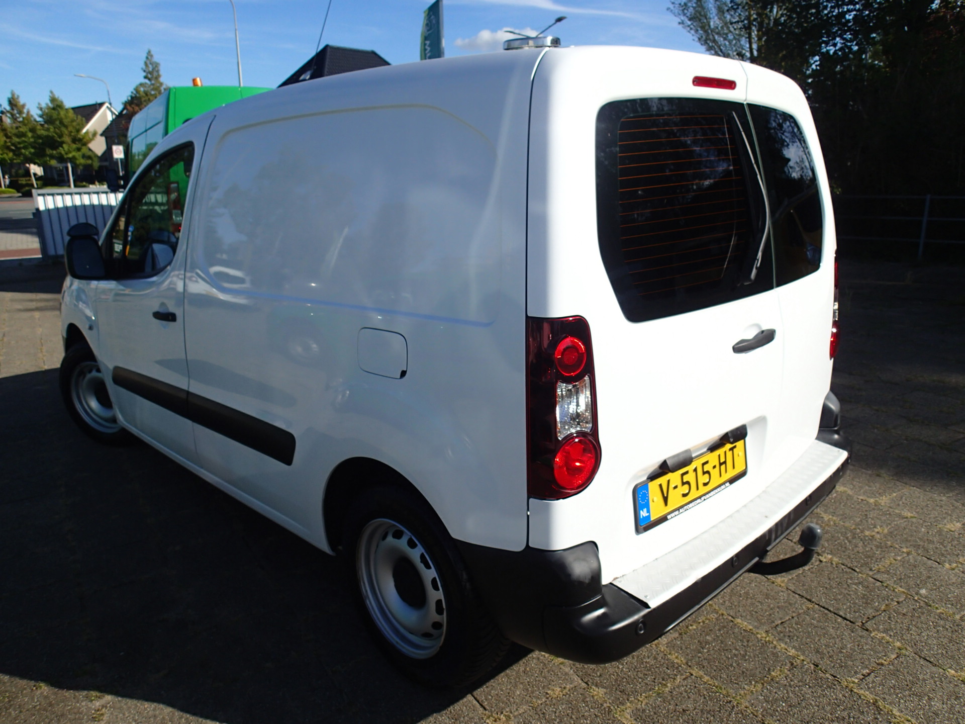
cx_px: 482
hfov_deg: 69.4
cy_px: 362
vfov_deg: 54.9
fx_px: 697
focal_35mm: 25
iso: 100
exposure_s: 1/250
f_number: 8
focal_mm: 4.5
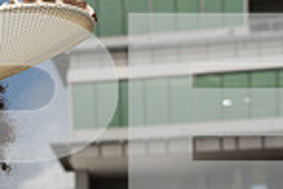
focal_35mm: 168
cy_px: 346
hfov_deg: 11.7
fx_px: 1322
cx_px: -132
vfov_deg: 7.9
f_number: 11
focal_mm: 43
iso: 100
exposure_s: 1/250
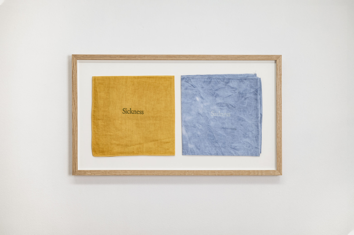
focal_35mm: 65
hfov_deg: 31.0
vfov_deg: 20.9
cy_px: 118
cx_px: 177
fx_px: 638
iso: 100
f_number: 2
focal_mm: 65
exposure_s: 1/160
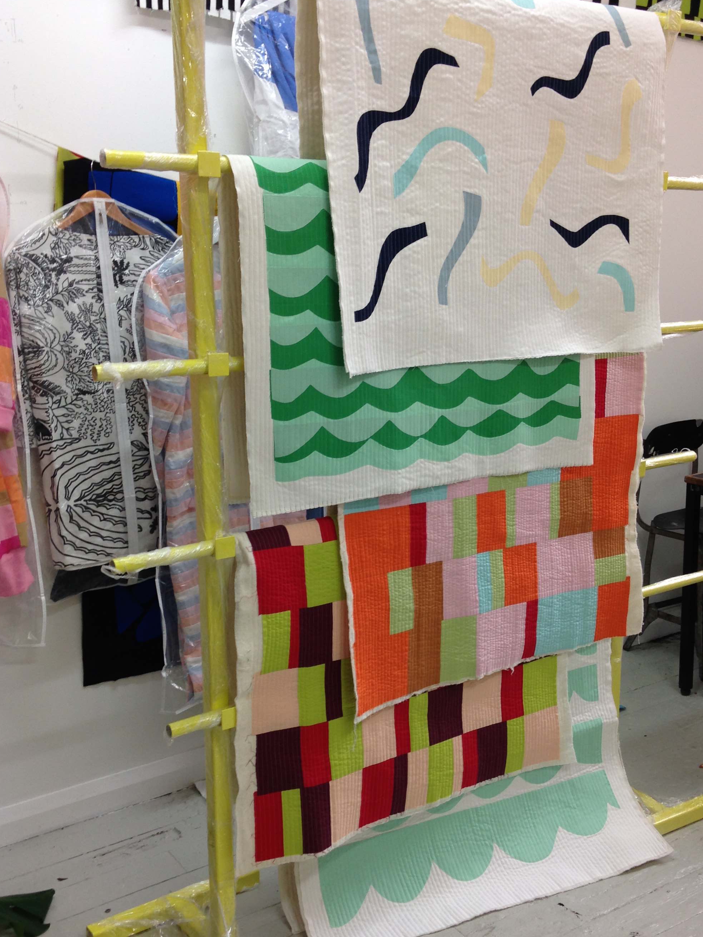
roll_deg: -0.5
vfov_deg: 45.7
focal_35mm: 41
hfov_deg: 35.1
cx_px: 369
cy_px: 503
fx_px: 1110
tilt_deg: -14.3
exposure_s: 1/24
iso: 50
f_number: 2.4
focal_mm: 4.12
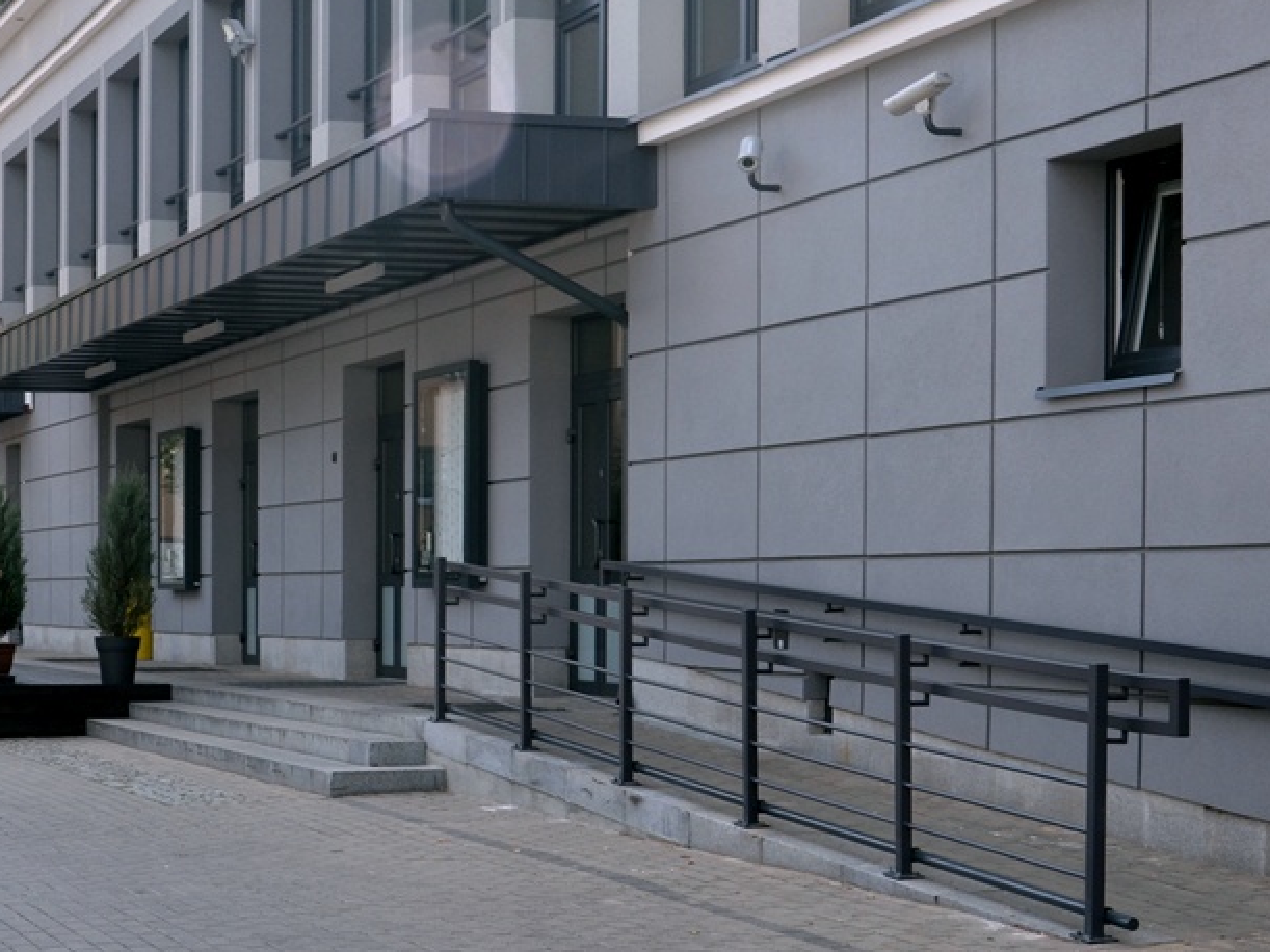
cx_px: 651
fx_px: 1797
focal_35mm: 49
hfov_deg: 38.9
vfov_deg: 29.6
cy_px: 424
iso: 200
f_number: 8
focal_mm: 26
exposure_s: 1/250
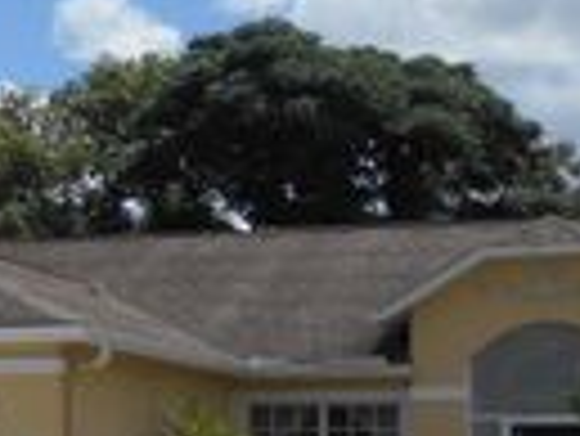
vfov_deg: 14.6
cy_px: 299
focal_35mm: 101
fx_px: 1694
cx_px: 63
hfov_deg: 19.1
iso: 80
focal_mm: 4.6
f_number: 3.2
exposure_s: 1/1600
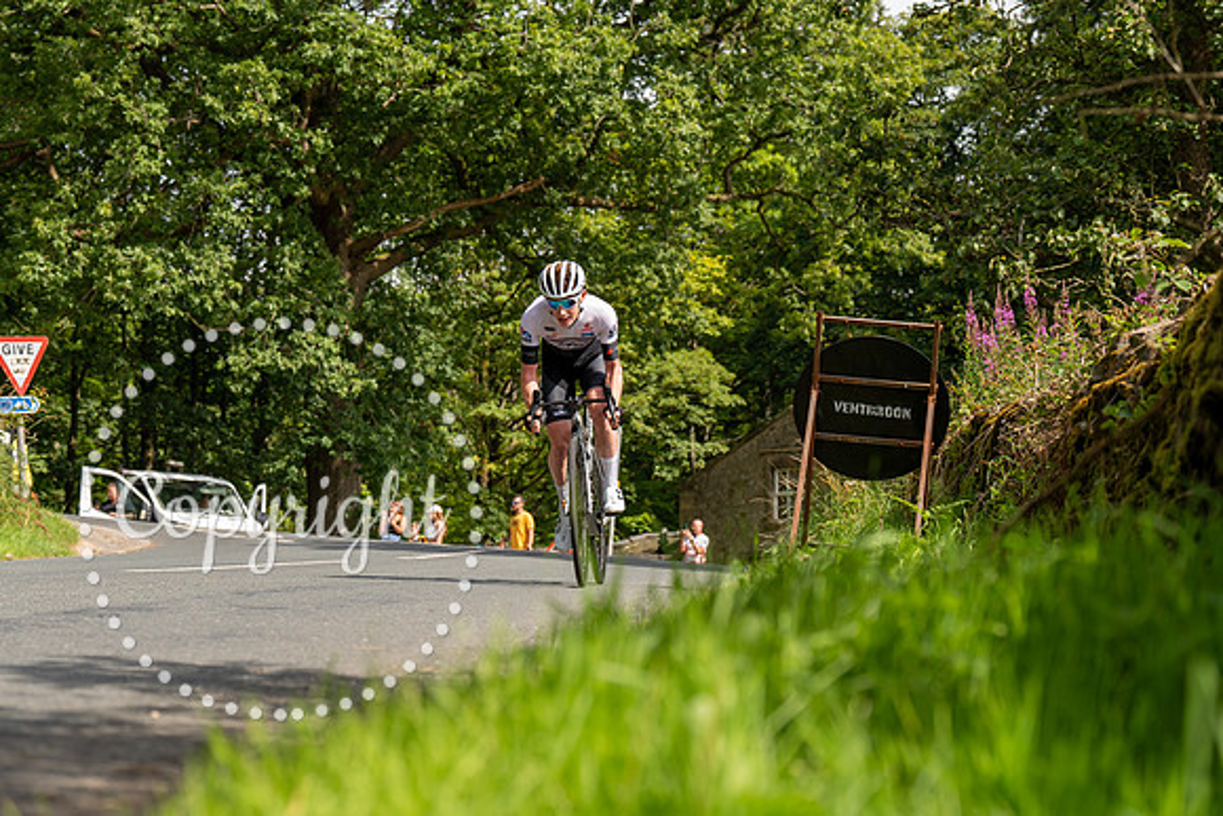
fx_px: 2684
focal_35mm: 79
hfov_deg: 25.7
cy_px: 408
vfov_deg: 17.3
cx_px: 612
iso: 250
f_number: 5
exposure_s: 1/1000
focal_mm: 79
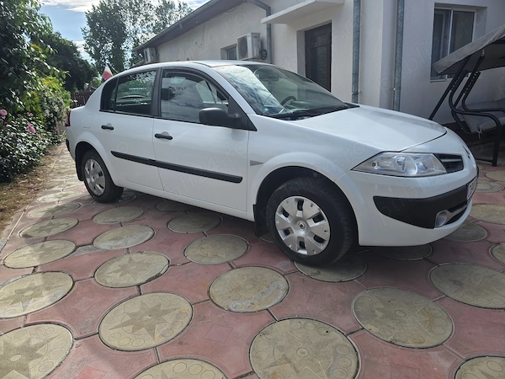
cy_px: 190
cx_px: 252
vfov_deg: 58.9
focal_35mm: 23
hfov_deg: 73.9
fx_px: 336
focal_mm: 6.3
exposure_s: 1/3042
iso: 80
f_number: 1.7
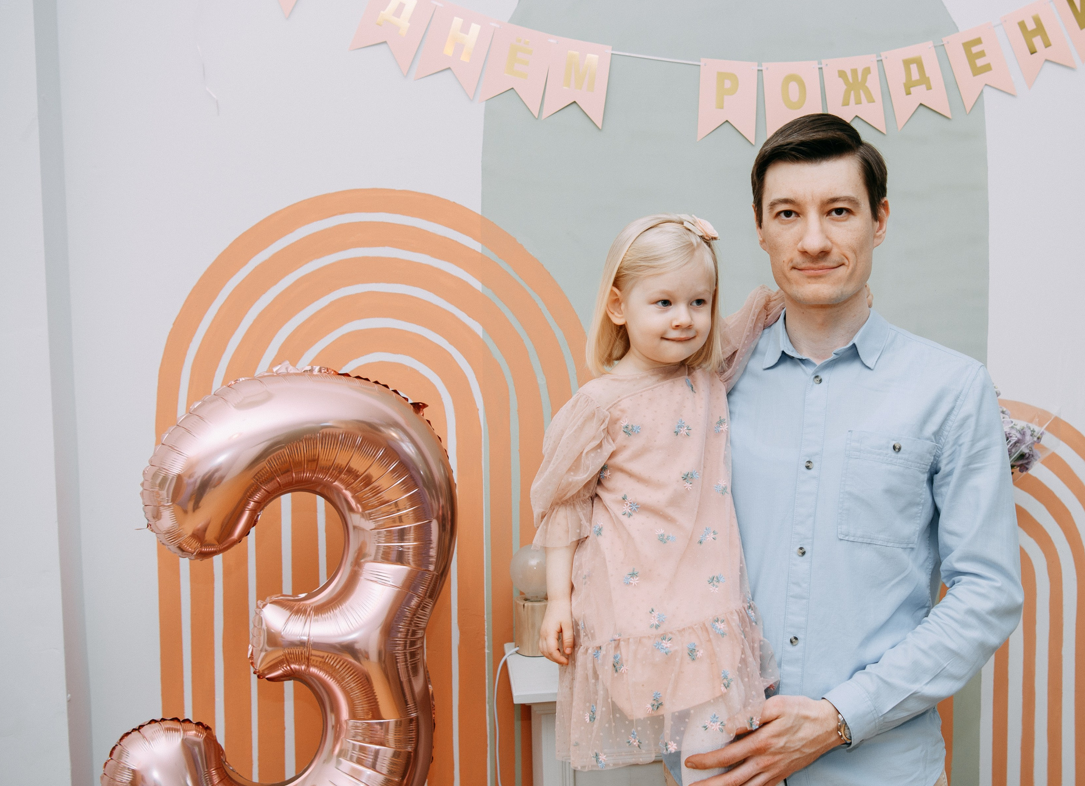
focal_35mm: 47
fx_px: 1456
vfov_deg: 30.2
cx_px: 704
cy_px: 380
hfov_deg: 40.5
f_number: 3.5
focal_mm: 32
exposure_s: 1/200
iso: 160
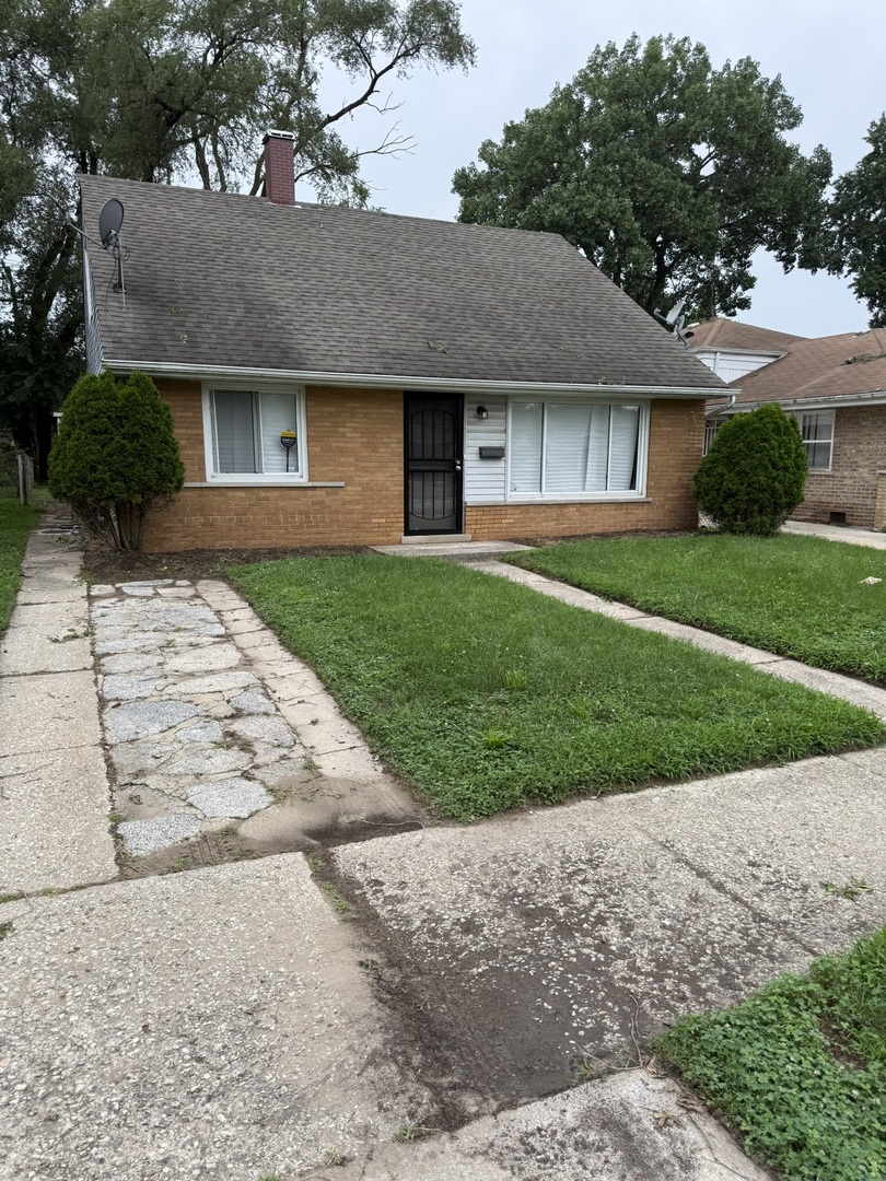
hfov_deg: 56.8
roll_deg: -0.4
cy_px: 590
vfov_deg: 71.6
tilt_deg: -8.5
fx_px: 819
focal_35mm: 24
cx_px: 443
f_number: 1.78
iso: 80
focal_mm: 6.76
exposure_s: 1/461
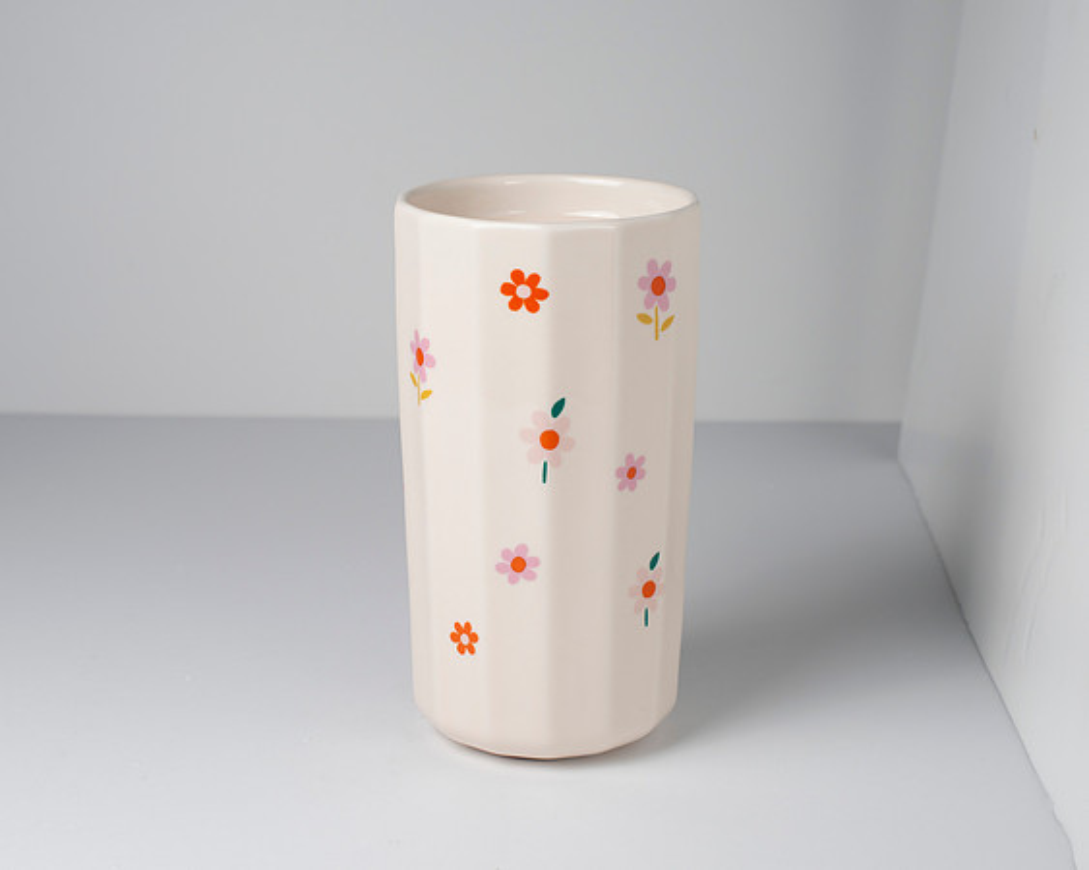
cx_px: 519
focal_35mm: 64
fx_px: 2059
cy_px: 416
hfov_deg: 29.6
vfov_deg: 23.9
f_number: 8
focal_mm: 50
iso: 200
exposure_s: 1/250
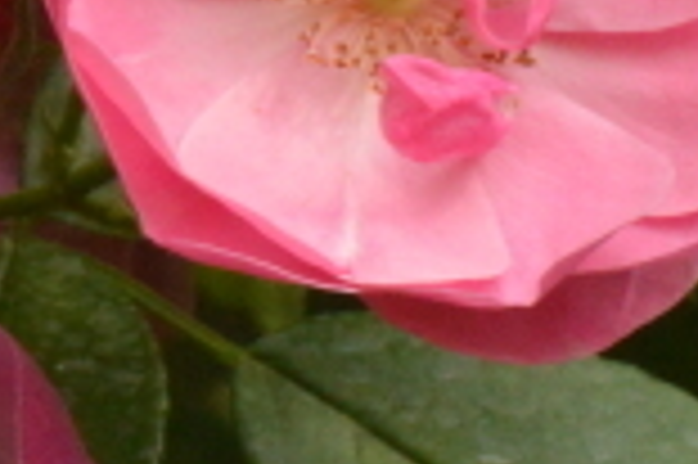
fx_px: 19155
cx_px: -1009
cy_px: -340
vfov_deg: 1.4
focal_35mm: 989
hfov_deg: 2.1
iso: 1800
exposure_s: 1/250
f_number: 18
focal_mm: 100
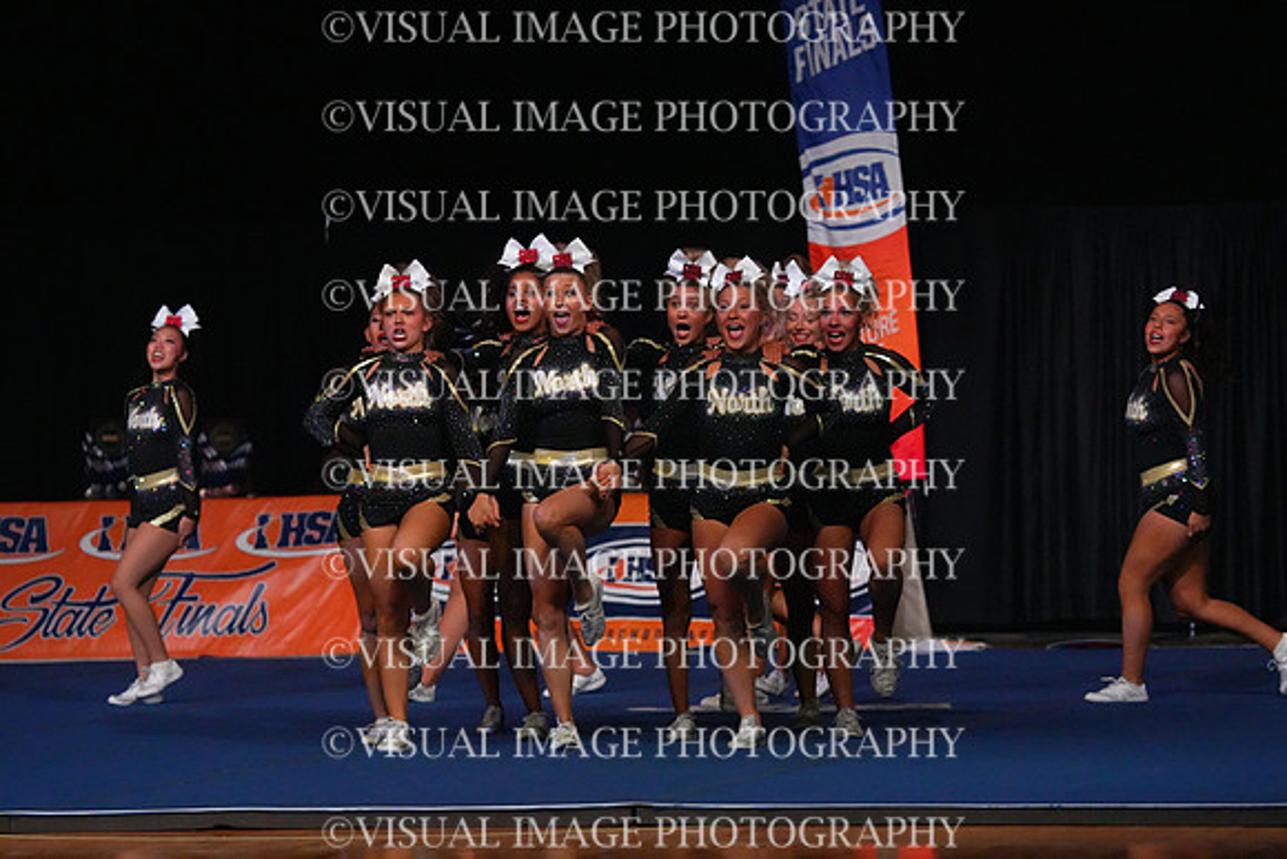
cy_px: 430
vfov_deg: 7.6
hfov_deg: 11.4
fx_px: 6436
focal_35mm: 180
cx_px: 644
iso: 16000
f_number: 5.6
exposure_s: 1/1250
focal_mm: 180
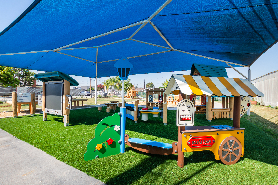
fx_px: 116
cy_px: 92
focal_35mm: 15
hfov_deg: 100.4
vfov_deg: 77.3
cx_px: 139
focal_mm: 10
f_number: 8
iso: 100
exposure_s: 1/250
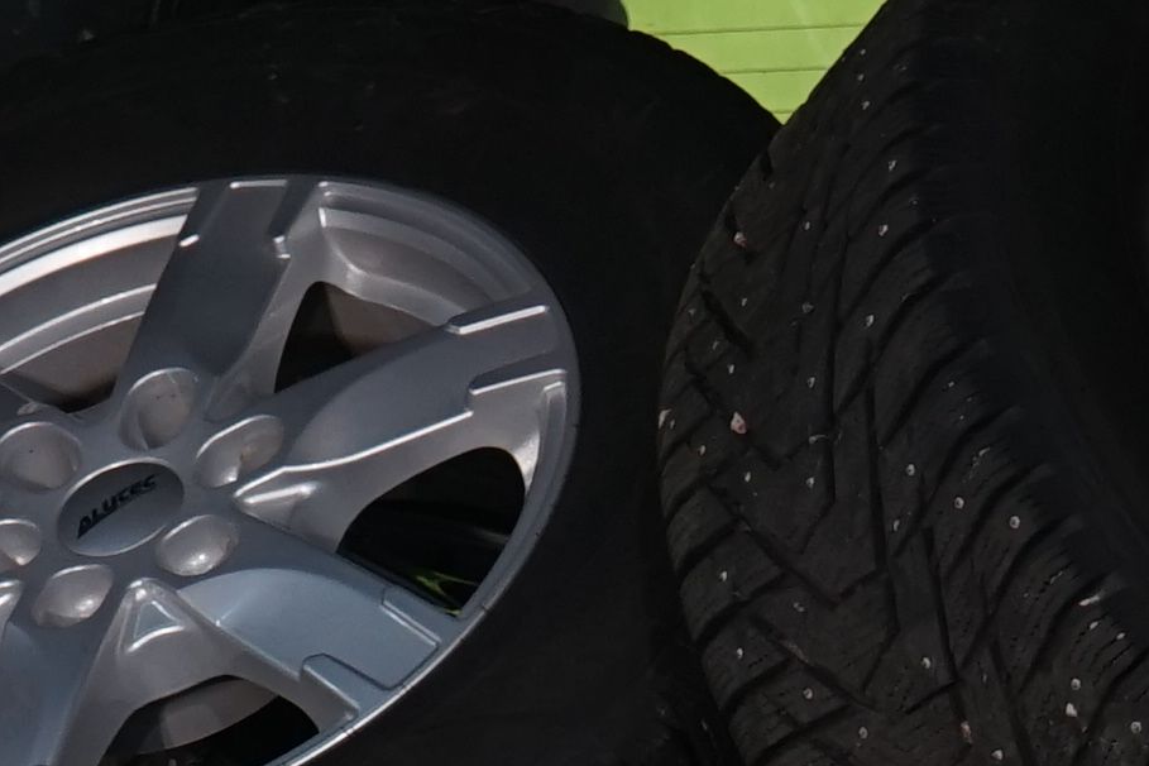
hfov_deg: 8.9
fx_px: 7372
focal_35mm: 231
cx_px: 878
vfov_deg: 5.9
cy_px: 727
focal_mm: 35
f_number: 5.6
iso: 500
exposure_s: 1/40
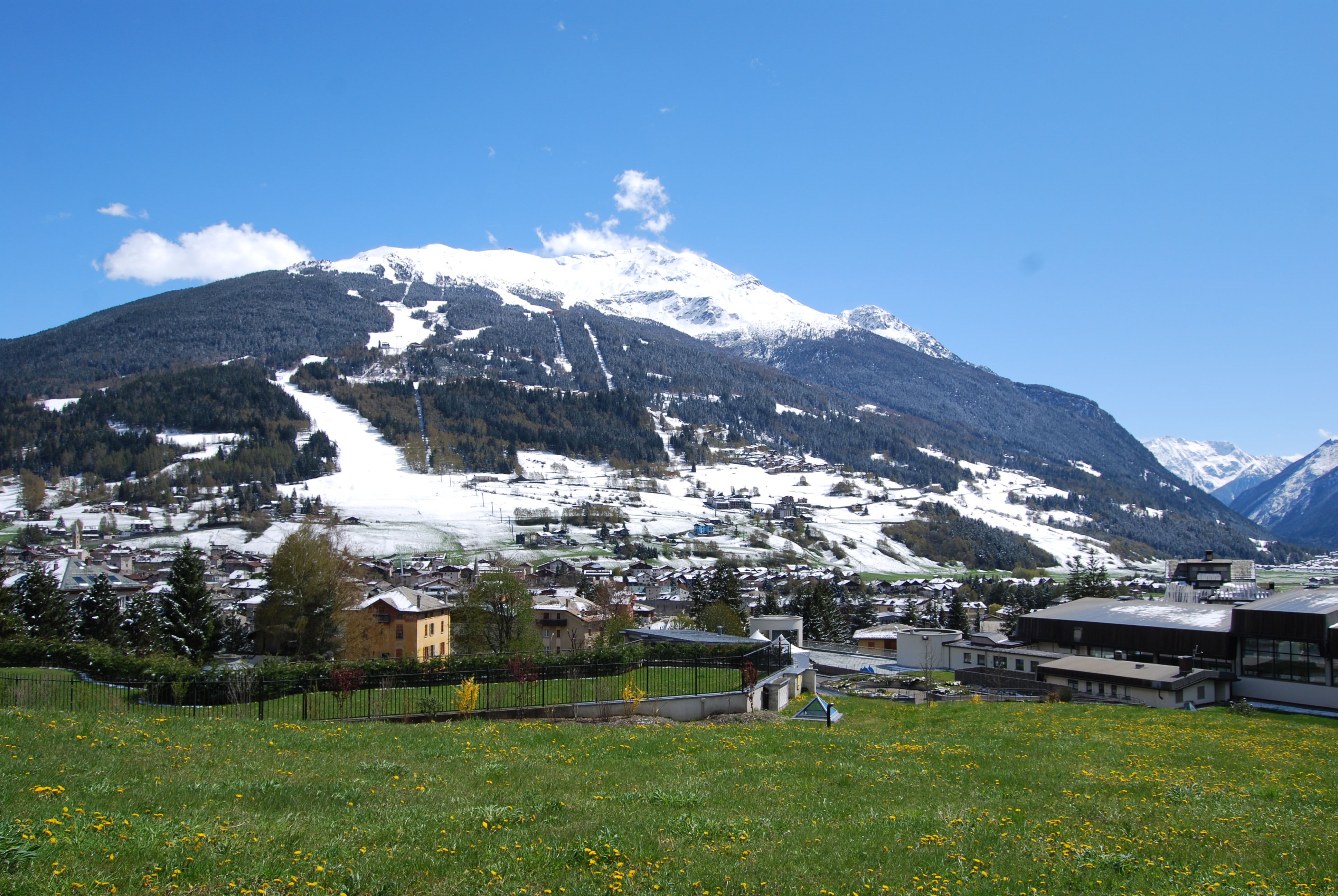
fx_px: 1005
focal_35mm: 27
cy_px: 448
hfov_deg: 67.3
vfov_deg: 48.0
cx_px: 669
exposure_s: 1/320
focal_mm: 18
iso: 100
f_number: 9
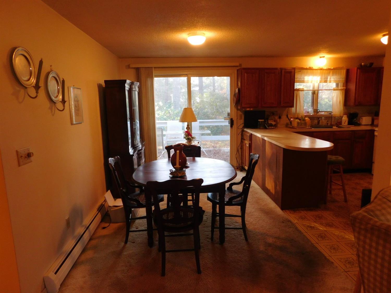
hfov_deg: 73.9
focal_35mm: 23
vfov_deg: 58.9
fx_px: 260
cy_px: 146
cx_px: 196
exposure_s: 1/30
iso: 250
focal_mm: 4
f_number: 3
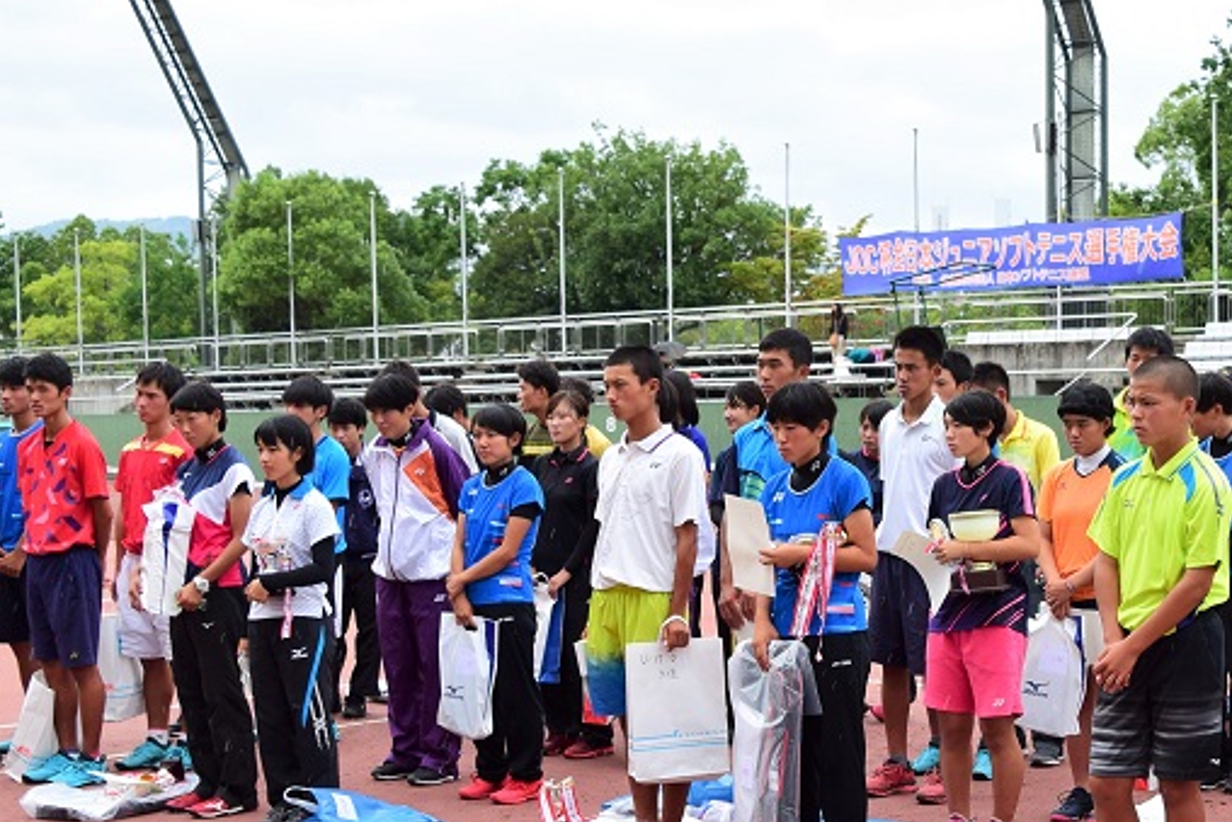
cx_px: 1031
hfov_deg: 32.7
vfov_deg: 22.7
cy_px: 657
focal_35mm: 59
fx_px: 2020
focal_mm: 20
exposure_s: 1/400
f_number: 3.5
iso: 125
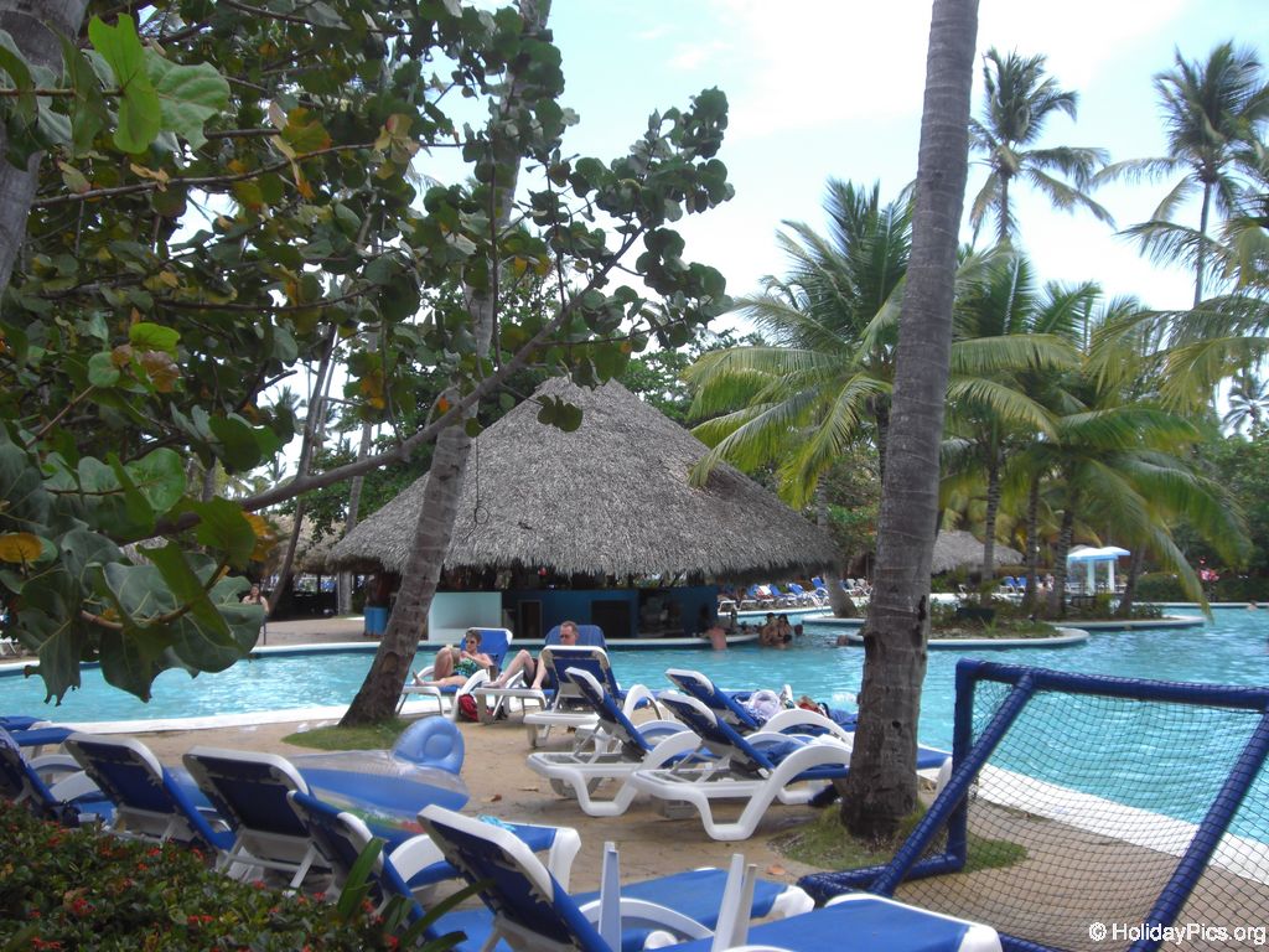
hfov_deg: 49.0
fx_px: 1393
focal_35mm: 38
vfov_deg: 37.7
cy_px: 476
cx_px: 634
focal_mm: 6.2
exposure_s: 1/200
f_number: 2.7
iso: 64
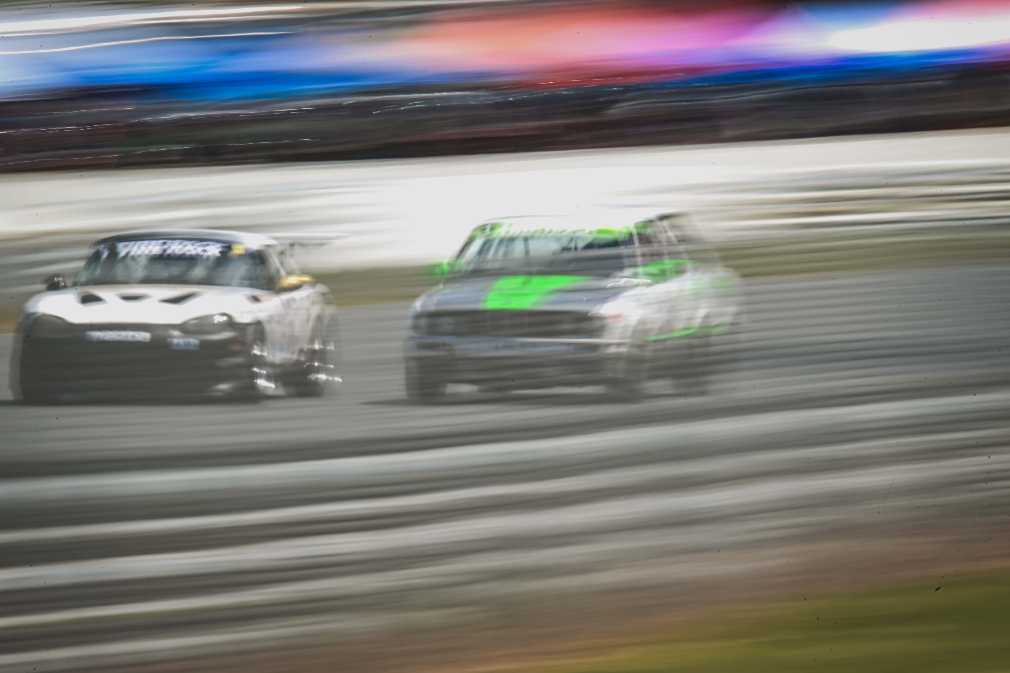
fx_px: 16832
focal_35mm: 600
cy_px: 336
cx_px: 505
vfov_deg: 2.3
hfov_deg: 3.4
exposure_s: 1/4
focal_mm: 600
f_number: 32
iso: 32
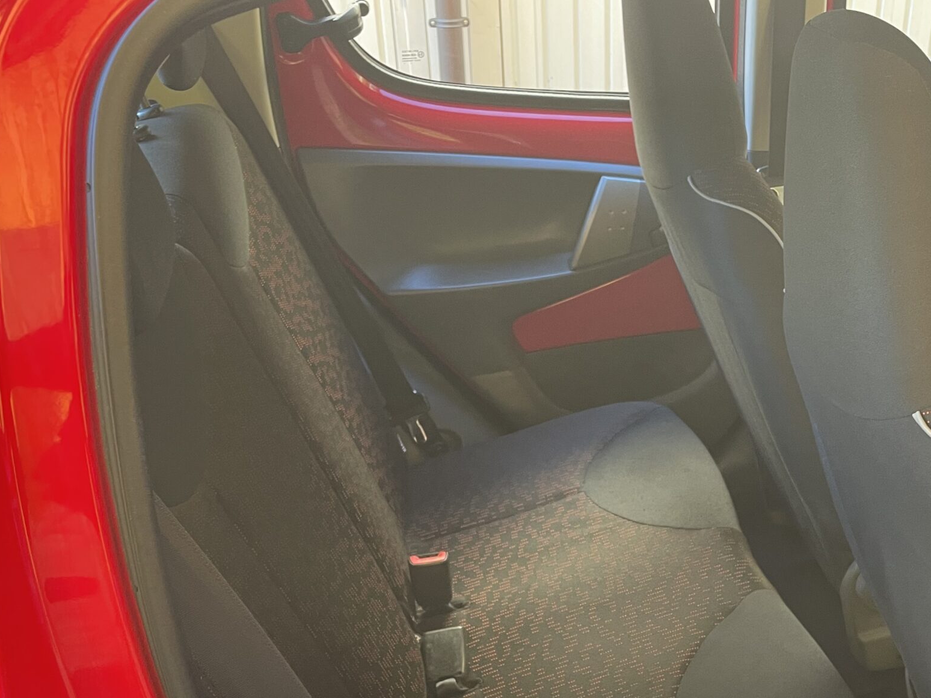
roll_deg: +1.0
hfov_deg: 43.5
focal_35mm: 43
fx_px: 1156
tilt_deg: -32.6
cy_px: 548
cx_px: 579
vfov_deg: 32.8
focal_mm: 4.2
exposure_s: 1/63
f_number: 1.6
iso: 125
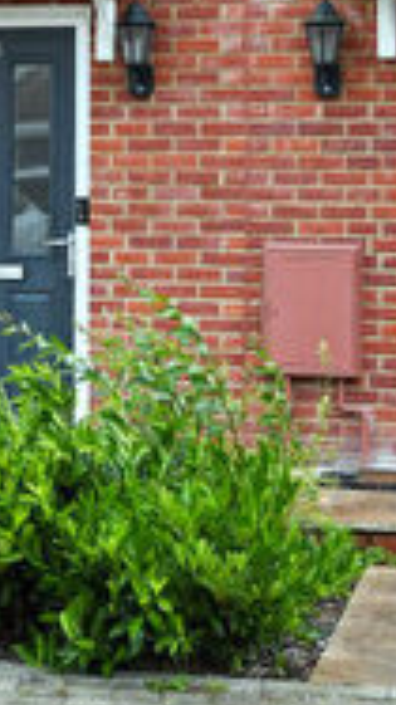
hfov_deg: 11.8
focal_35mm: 98
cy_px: 9
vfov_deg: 21.1
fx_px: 1832
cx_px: -200
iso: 800
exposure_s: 1/1250
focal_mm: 25
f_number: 6.3
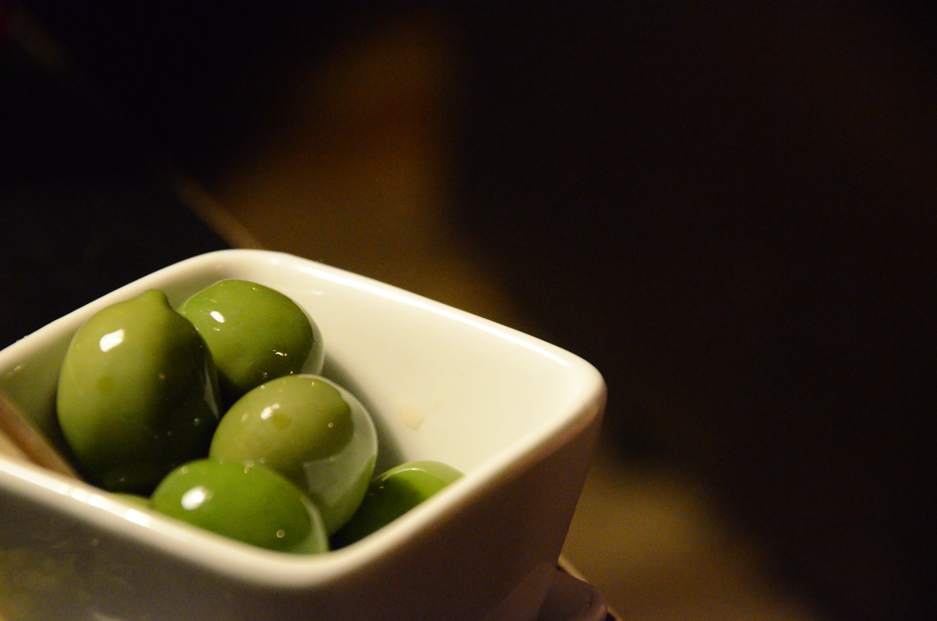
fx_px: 4091
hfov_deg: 13.1
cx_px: 468
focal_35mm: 158
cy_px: 310
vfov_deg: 8.7
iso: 6400
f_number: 5.6
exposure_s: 1/30
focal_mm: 105
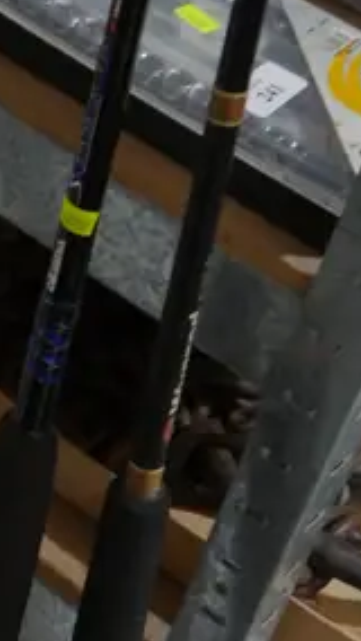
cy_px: 235
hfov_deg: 9.8
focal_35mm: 110
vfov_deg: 19.4
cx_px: -477
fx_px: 1870
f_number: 3.5
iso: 500
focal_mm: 14
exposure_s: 1/60
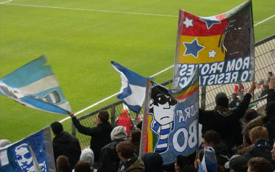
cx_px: 138
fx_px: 840
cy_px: 97
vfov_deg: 11.7
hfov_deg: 18.6
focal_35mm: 112
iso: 259
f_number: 4.7
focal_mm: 17.1
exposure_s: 1/60
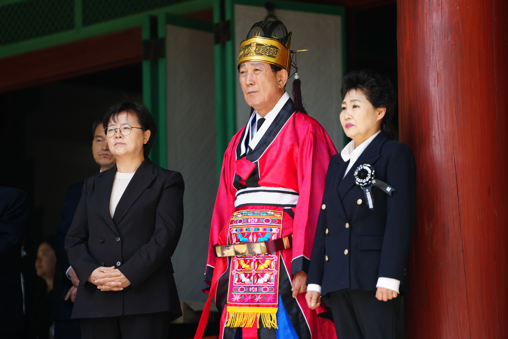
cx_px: 254
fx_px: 2822
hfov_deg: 10.3
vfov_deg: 6.9
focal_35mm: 200
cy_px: 170
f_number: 2.8
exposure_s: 1/200
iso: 100
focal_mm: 200
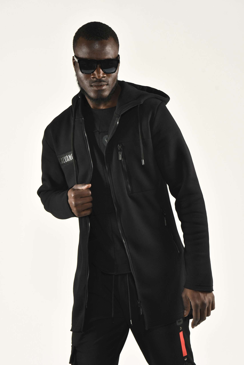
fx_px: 732
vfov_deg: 28.1
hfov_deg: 18.9
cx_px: 122
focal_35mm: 72
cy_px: 182
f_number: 9
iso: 160
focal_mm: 48
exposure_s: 1/125
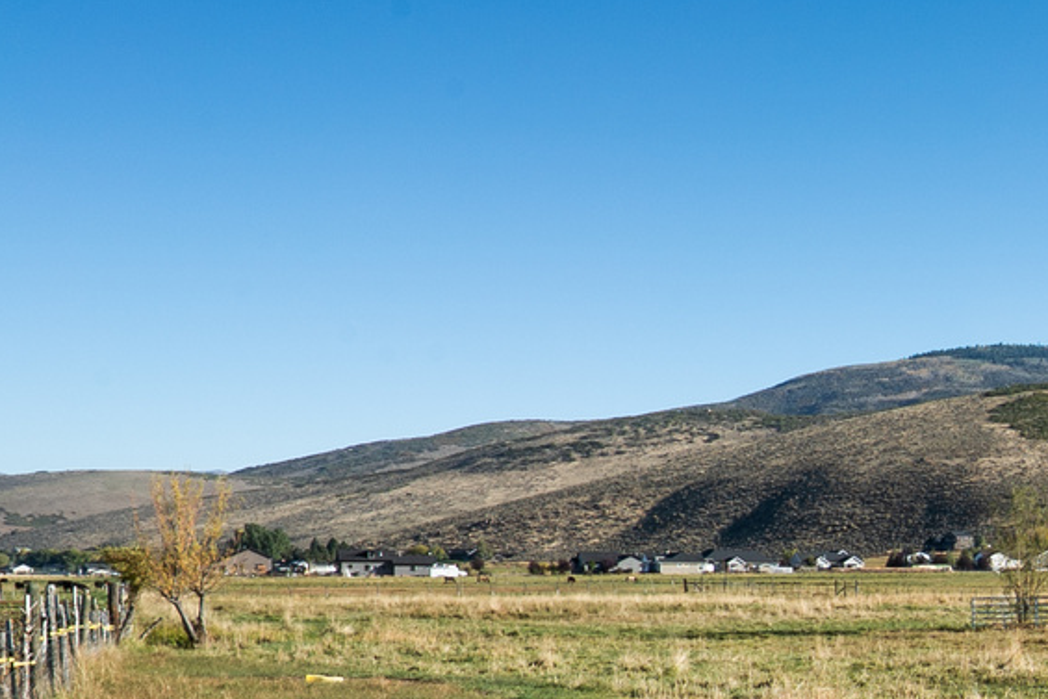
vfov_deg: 23.0
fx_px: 1689
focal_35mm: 58
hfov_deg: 26.6
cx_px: 1504
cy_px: 580
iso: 100
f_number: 16
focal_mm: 16
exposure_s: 1/80
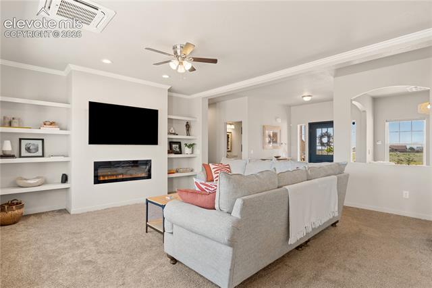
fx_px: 228
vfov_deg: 64.5
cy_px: 144
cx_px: 216
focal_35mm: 19
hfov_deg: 86.9
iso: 400
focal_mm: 19
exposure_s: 1/6
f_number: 8
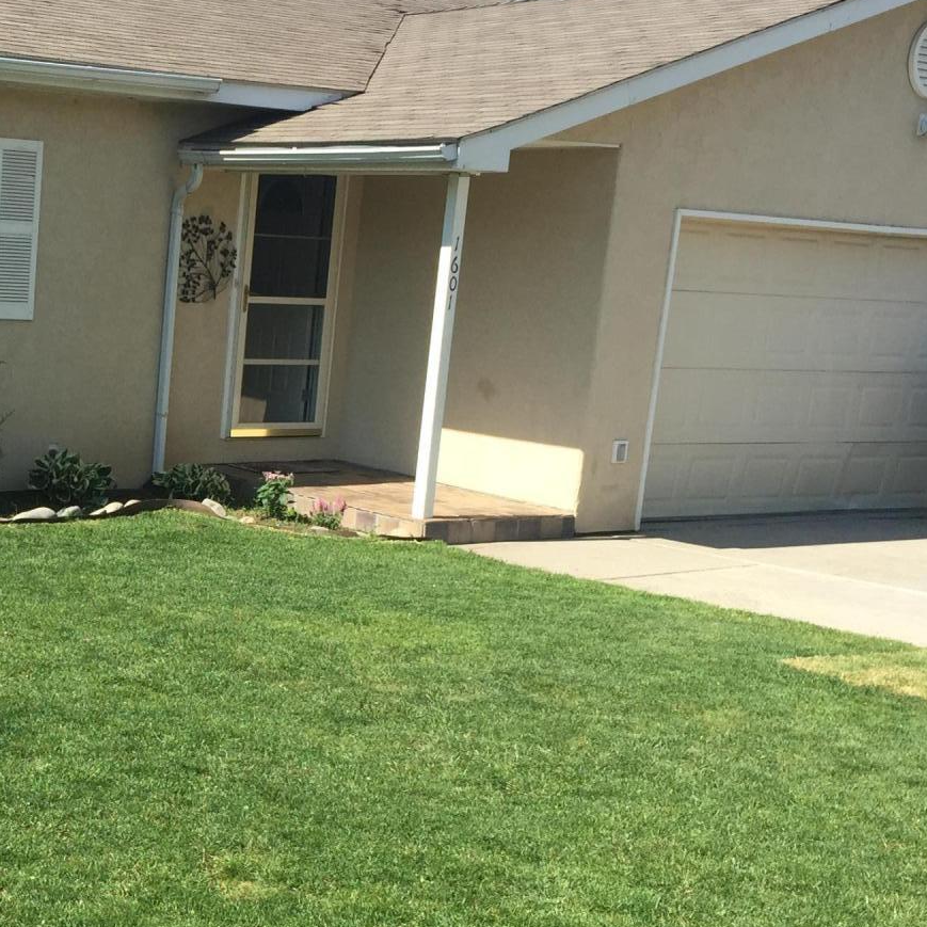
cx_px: -11
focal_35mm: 59
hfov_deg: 27.3
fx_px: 1788
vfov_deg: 28.9
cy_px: 589
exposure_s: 1/1364
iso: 32
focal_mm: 4.15
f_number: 2.2
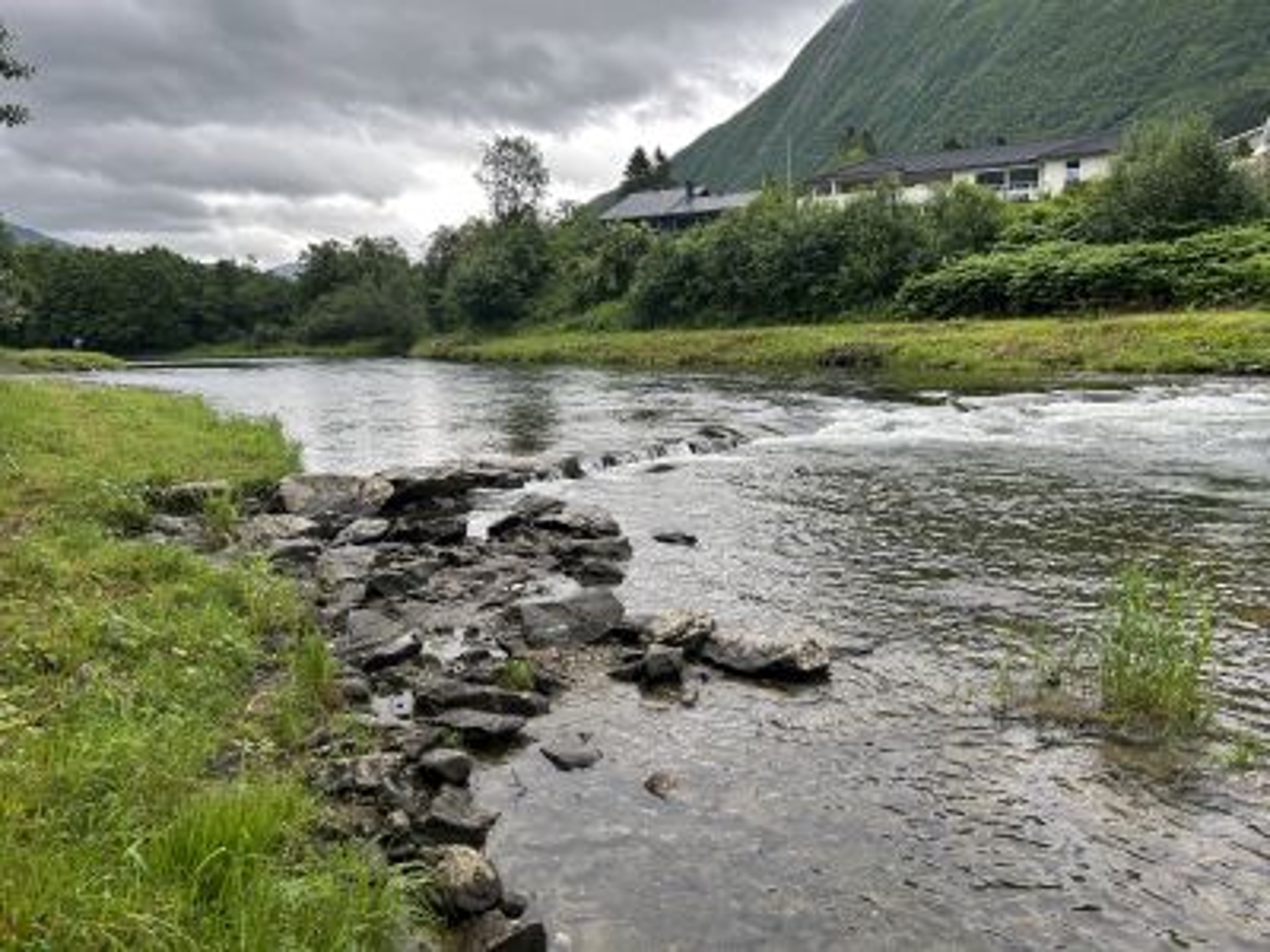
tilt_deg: -10.2
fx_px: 954
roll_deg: +1.1
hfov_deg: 67.3
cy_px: 476
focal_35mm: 26
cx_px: 635
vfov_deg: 53.1
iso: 50
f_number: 1.5
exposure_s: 1/436
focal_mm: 5.7
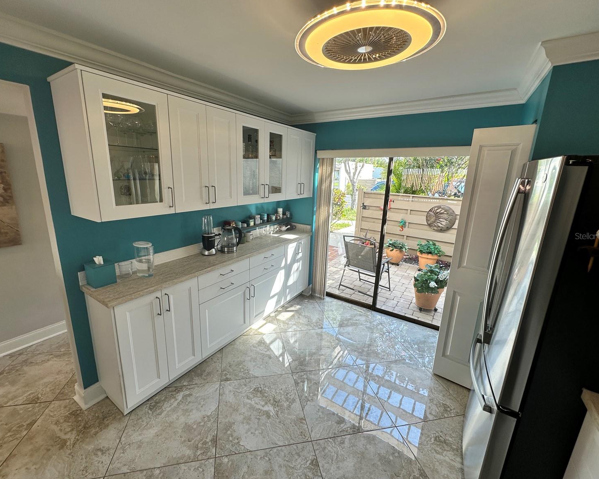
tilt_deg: -12.7
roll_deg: -1.5
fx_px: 266
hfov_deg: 96.7
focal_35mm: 15
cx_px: 285
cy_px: 236
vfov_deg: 84.0
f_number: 2.2
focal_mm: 2.22
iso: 40
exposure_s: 1/123
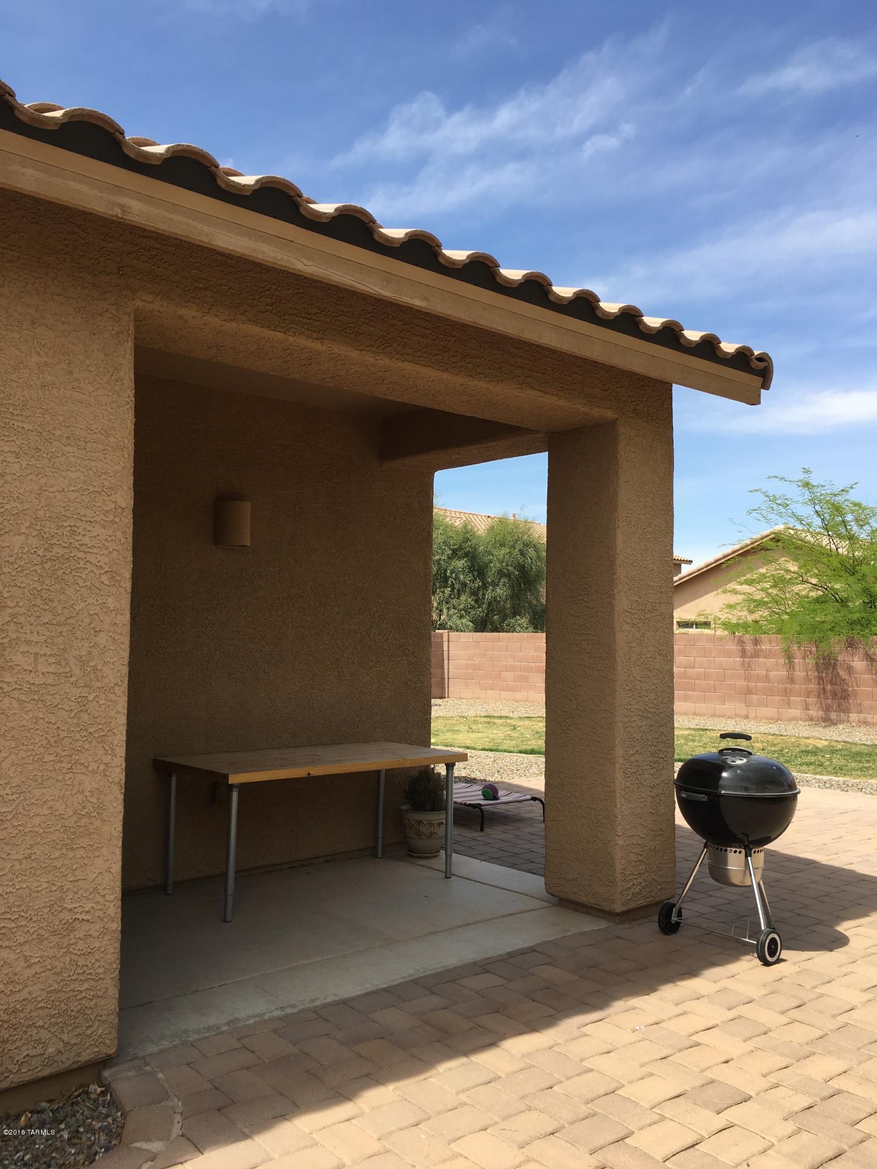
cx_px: 438
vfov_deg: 61.7
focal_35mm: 29
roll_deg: -0.9
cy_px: 584
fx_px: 980
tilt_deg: +3.8
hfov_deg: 48.2
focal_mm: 4.15
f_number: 2.2
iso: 25
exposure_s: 1/950
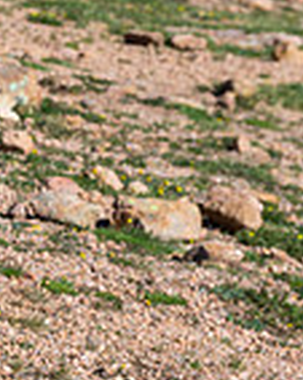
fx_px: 2418
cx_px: -442
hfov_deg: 6.8
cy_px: 270
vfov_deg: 9.0
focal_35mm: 215
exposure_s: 1/320
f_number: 11
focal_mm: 56
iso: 500
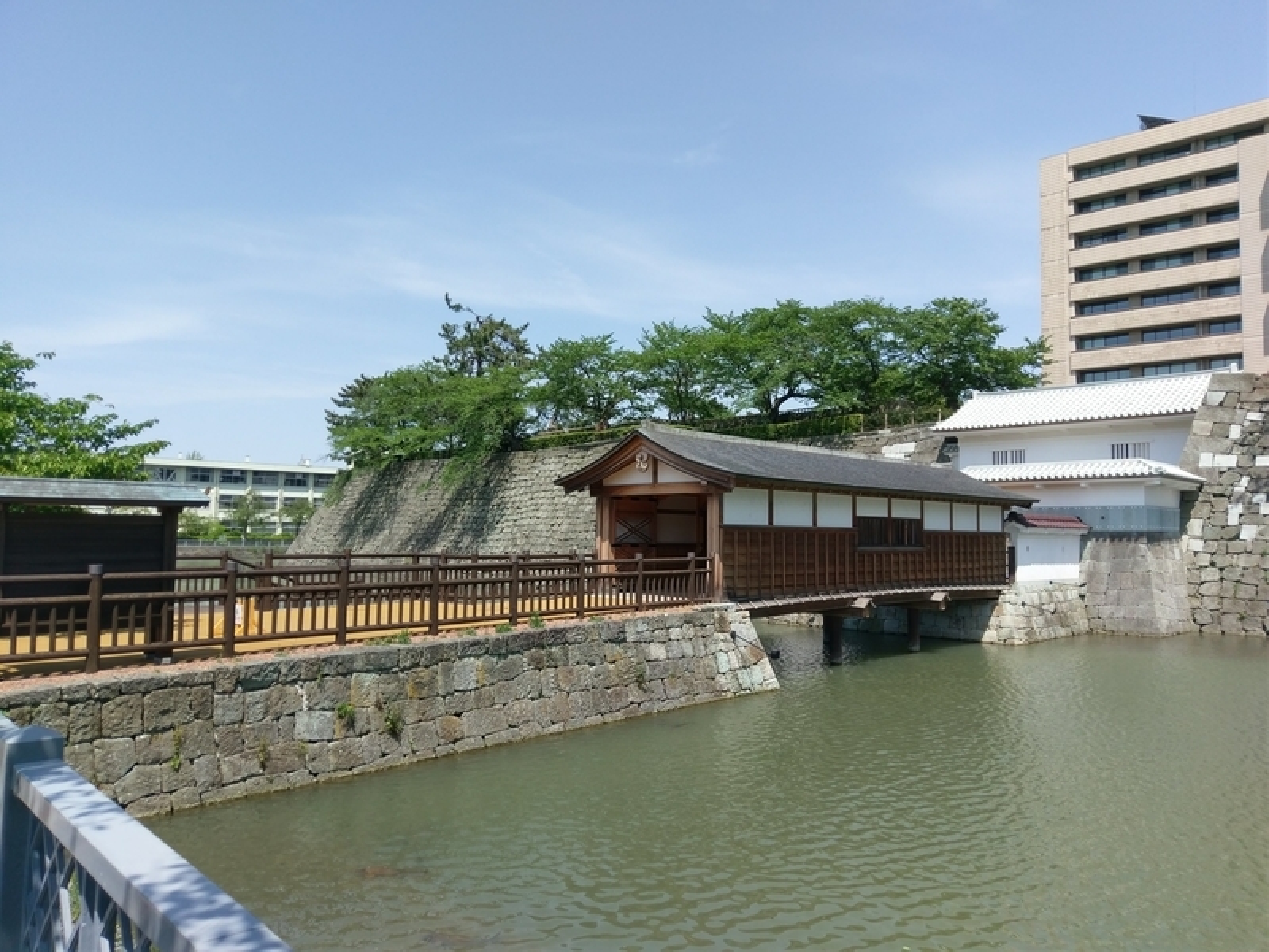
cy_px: 476
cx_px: 634
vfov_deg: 53.1
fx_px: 953
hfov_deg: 67.3
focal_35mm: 26
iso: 100
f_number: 1.8
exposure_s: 1/2341
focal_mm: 4.58
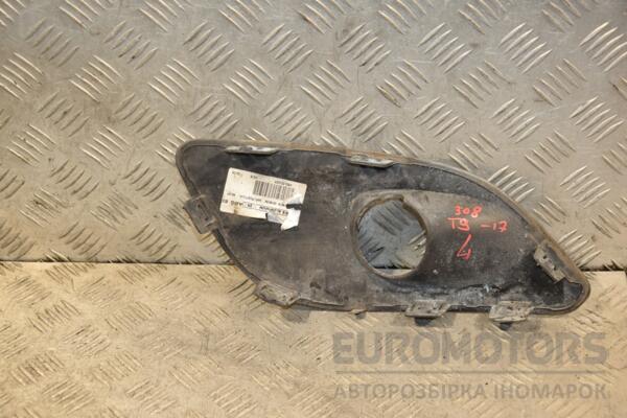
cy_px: 209
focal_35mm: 68
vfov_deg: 20.2
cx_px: 314
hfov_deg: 29.9
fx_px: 1176
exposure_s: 1/160
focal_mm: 45
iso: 800
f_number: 4.8
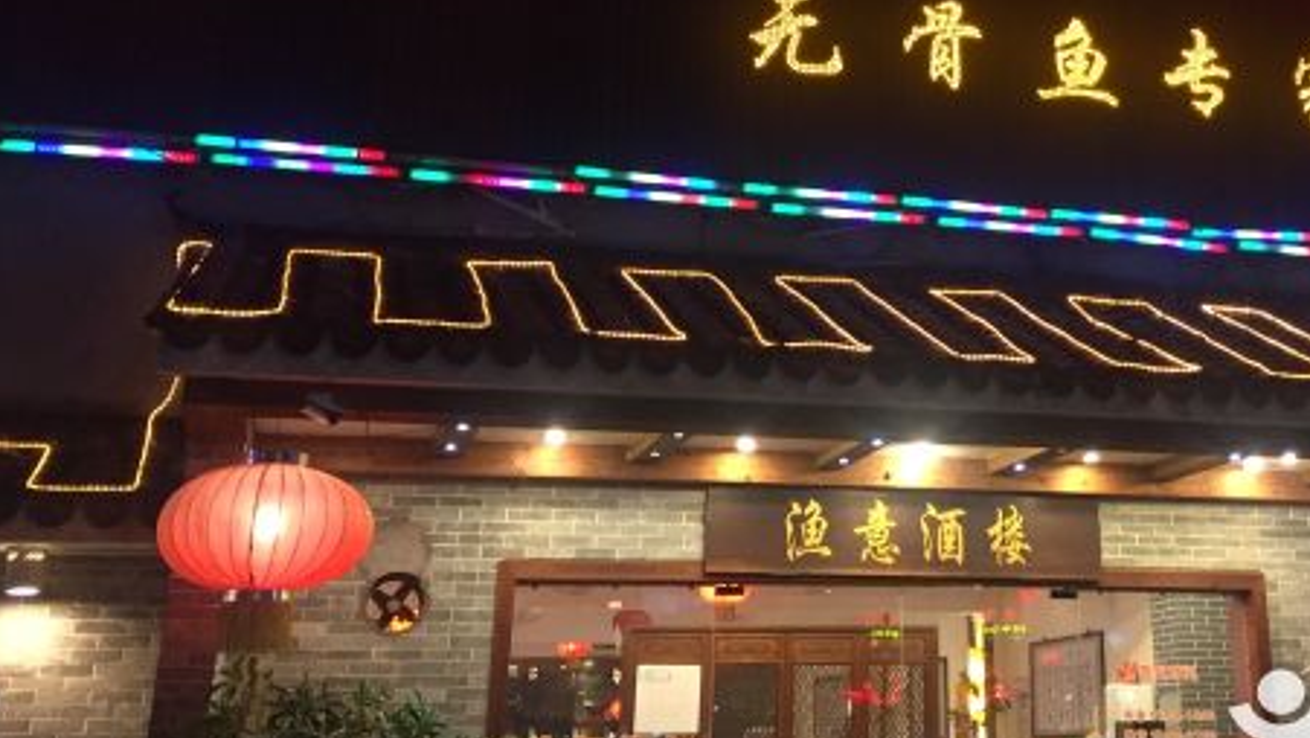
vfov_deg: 24.0
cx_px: 941
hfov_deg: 41.2
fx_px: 1703
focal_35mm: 49
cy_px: 126
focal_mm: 4.15
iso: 250
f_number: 2.2
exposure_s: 1/25
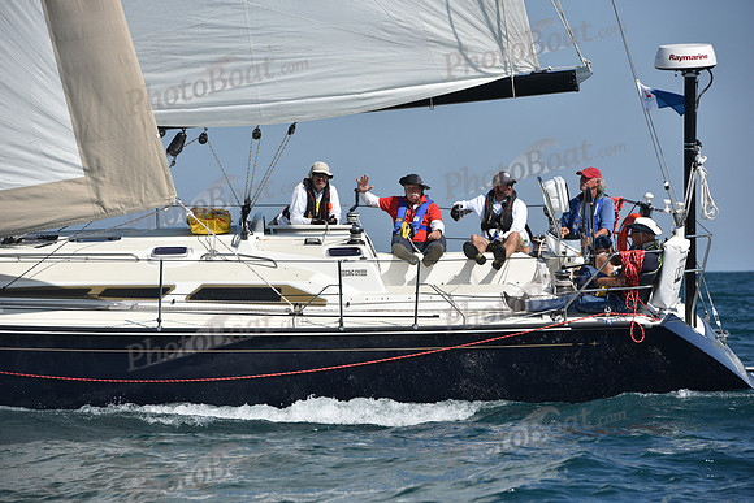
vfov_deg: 6.9
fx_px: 4190
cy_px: 252
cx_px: 377
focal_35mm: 200
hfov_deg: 10.3
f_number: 8
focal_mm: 200
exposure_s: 1/1600
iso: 250
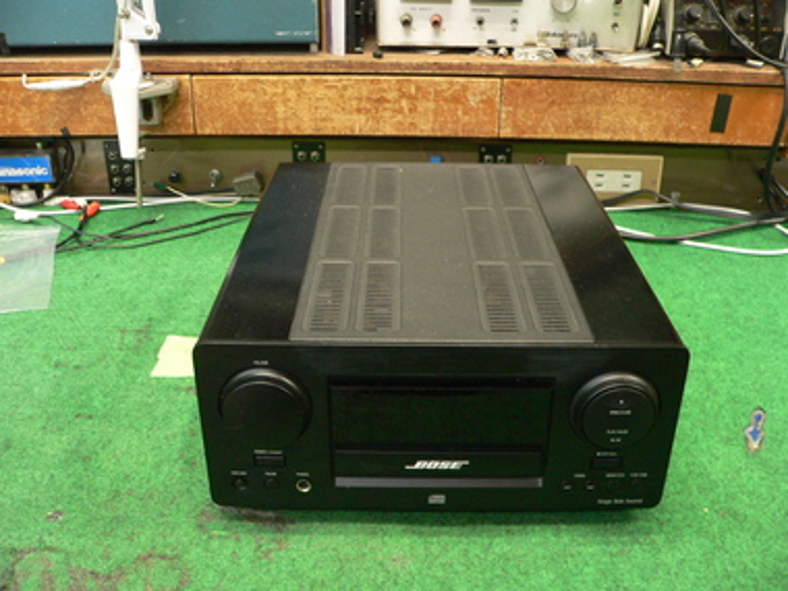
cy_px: 296
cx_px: 394
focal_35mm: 36
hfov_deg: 51.4
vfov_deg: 39.7
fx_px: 820
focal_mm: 6
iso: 200
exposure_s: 1/8
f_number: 2.8
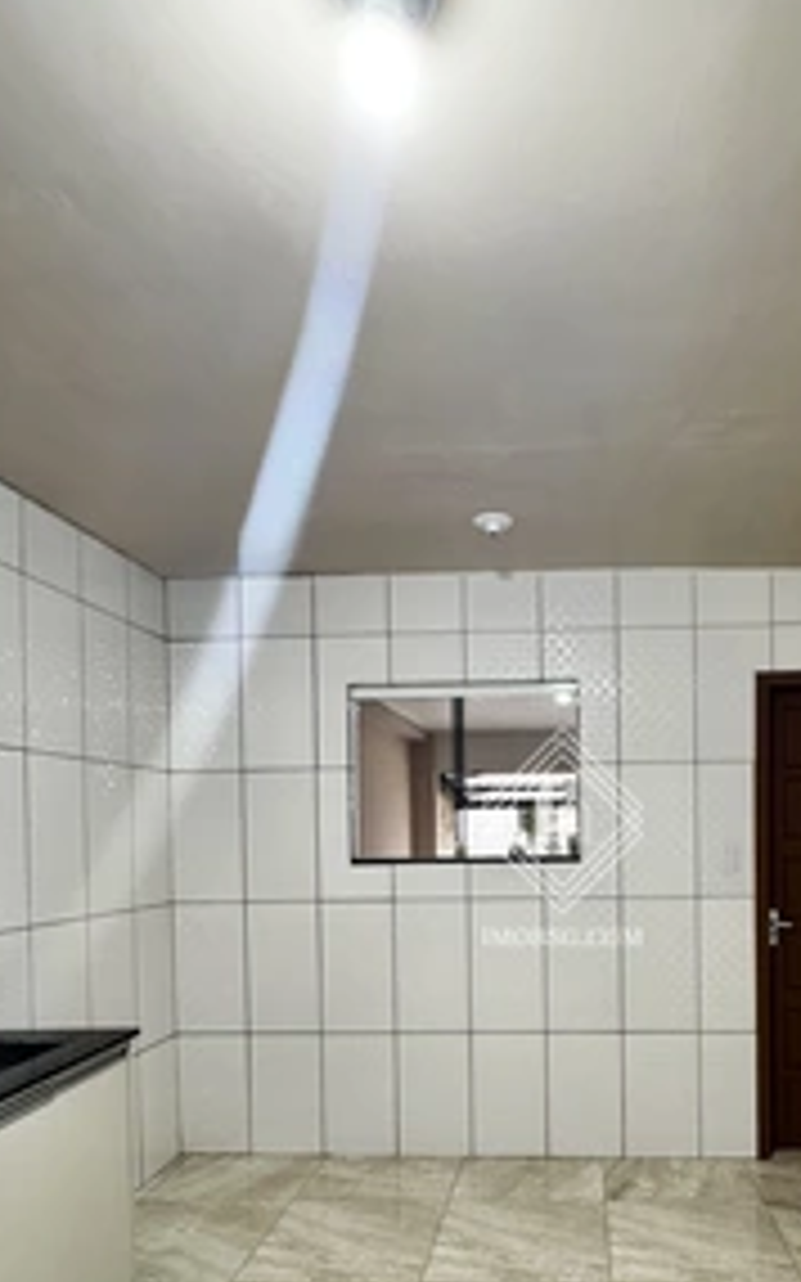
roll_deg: +0.9
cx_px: 562
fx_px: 874
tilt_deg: +1.7
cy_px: 837
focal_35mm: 25
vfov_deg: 70.8
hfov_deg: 48.0
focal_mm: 2.22
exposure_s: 1/60
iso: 250
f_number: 2.2
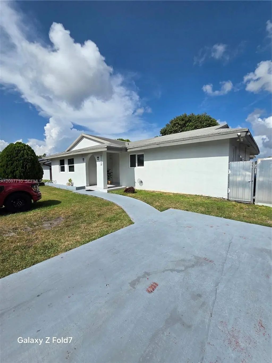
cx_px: 136
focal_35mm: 13
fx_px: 136
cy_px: 182
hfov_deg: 89.9
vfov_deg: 106.2
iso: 50
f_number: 2.2
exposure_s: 1/4926
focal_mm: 2.2
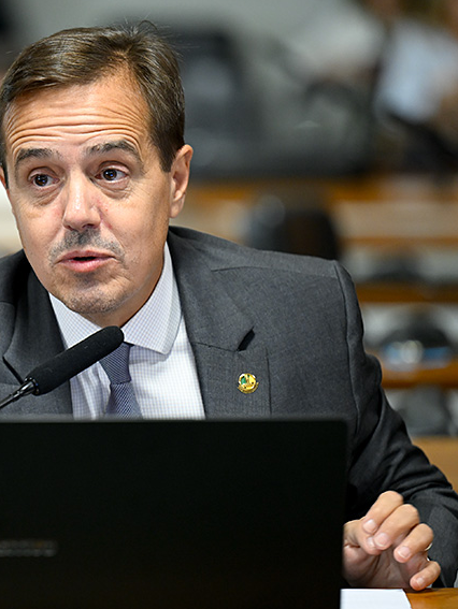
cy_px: 304
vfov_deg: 8.2
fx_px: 4229
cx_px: 88
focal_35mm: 240
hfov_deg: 6.2
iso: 2000
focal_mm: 165
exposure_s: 1/160
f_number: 2.8
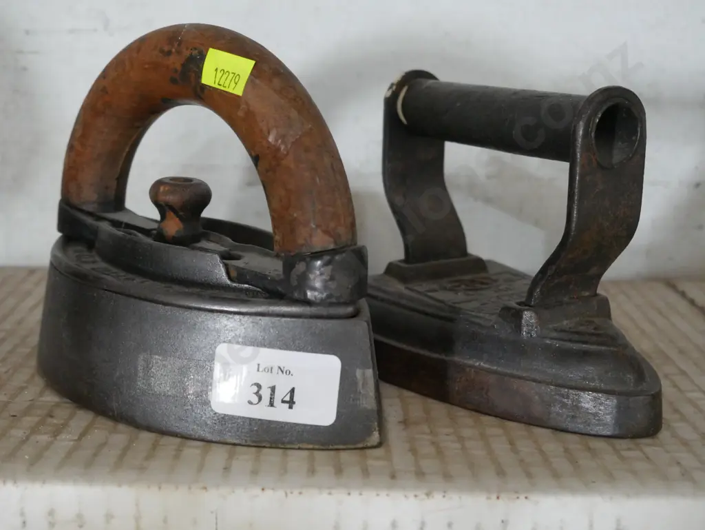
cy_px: 265
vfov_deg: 30.3
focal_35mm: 48
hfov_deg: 39.6
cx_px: 352
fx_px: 978
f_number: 5.2
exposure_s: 1/60
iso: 3200
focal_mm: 24
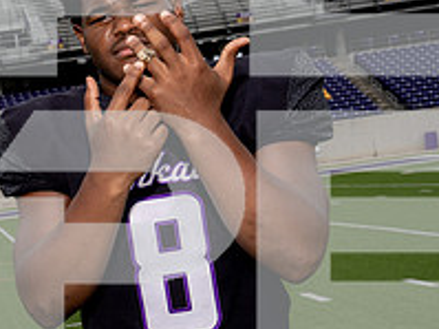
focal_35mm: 87
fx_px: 1103
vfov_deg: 16.9
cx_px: -51
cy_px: 229
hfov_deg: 21.3
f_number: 8
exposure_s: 1/250
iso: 100
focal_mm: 31
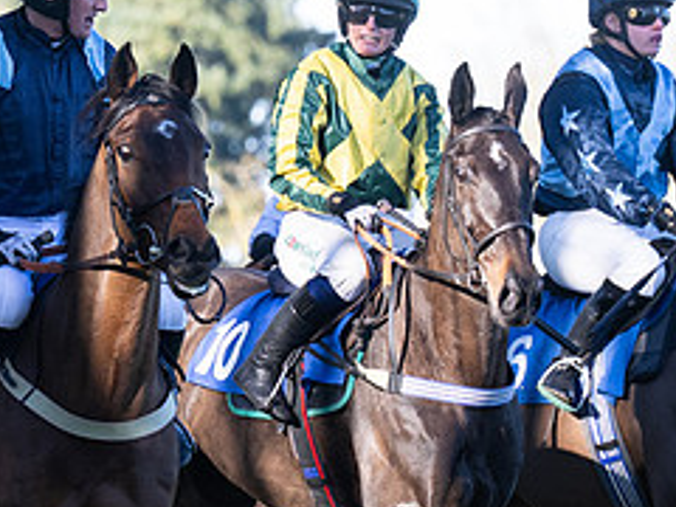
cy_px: 380
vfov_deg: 1.7
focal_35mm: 894
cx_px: 171
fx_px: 17459
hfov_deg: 2.2
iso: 400
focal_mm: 190
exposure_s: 1/640
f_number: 5
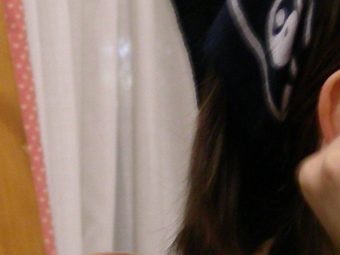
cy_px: 62
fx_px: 3829
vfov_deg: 3.8
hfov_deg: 5.1
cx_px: 104
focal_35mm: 390
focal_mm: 18.9
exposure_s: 1/6.9
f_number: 3.5
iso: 200
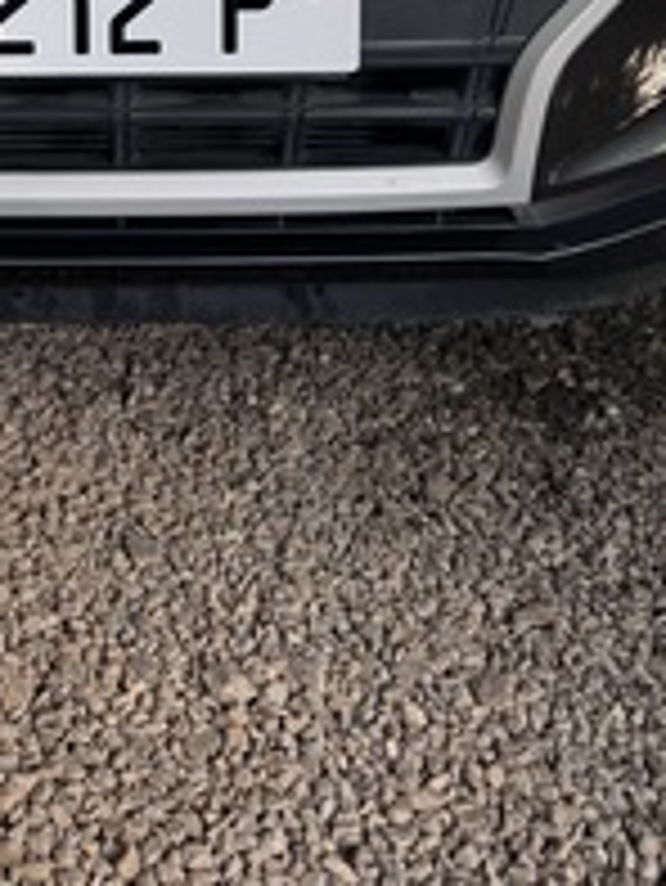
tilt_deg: -6.3
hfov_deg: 20.0
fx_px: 1871
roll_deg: -0.4
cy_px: -328
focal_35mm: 73
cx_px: 148
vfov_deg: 23.0
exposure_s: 1/162
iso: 100
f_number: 1.78
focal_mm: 6.76
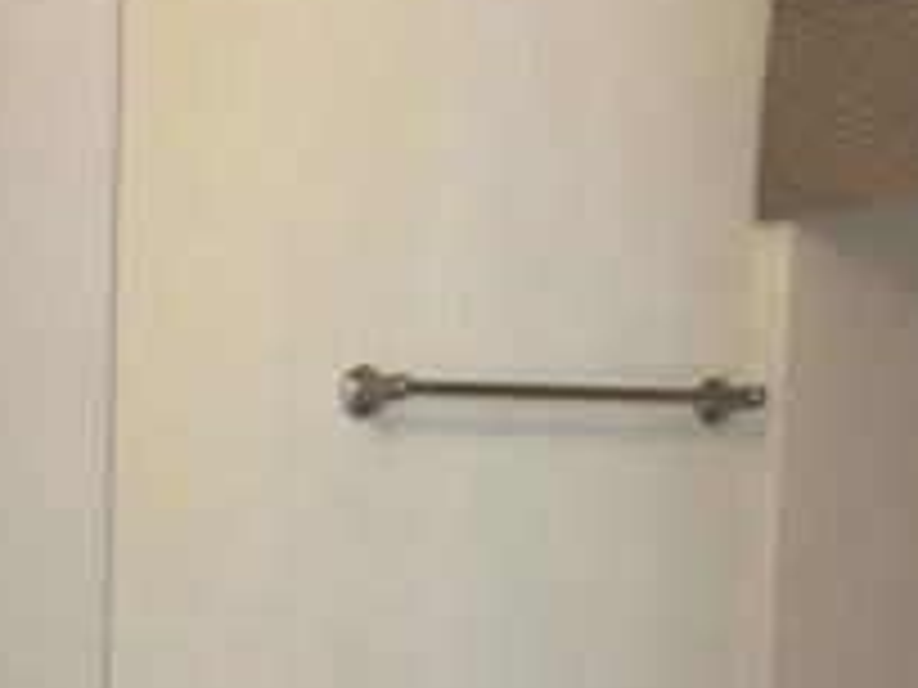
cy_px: 868
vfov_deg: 15.5
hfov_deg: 19.3
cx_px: -387
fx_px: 2413
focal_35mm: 91
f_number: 2.2
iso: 40
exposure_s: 1/15
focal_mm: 4.15
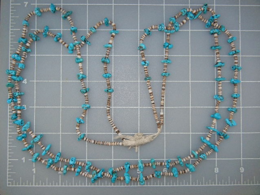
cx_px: 130
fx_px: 225
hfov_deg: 60.0
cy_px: 98
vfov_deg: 46.8
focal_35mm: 30
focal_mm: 5.4
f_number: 3.5
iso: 202
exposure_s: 1/30
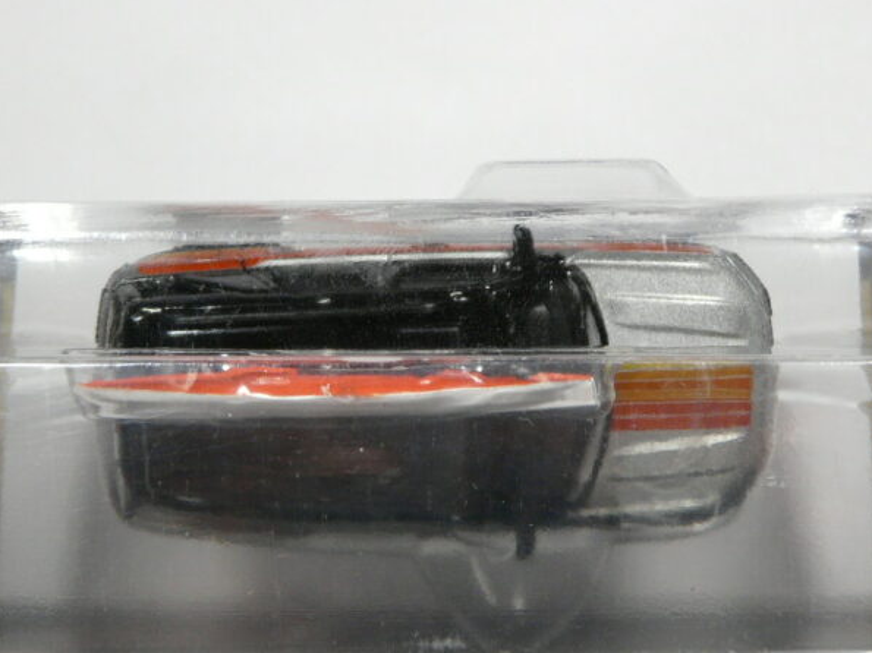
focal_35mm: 114
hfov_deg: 17.3
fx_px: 2871
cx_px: 438
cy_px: 326
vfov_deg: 13.0
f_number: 3.2
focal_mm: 11.7
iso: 100
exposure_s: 1/50
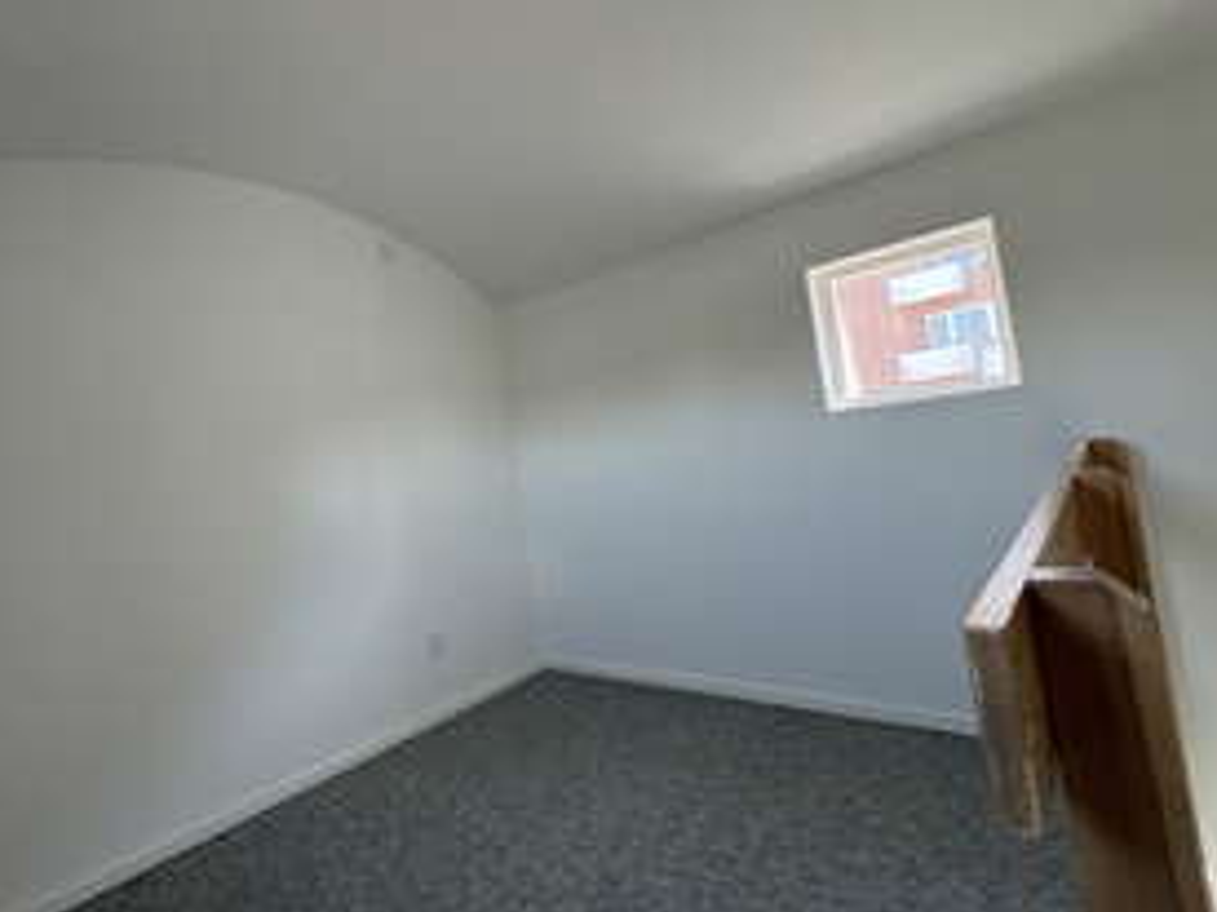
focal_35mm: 19
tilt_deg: +2.0
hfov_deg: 82.5
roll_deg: +7.7
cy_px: 438
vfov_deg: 68.6
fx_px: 668
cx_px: 431
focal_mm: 2.22
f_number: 2.2
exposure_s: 1/62
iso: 250
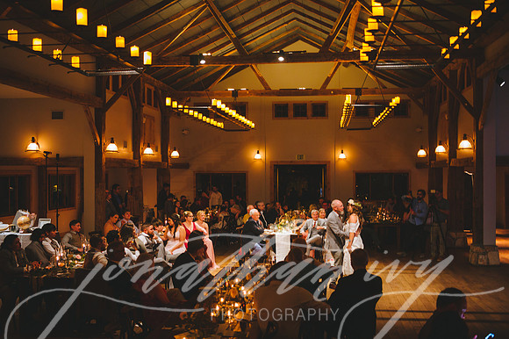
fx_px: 622
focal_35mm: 44
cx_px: 254
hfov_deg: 44.5
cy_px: 170
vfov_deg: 30.5
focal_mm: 44
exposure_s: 1/80
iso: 4000
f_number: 2.8
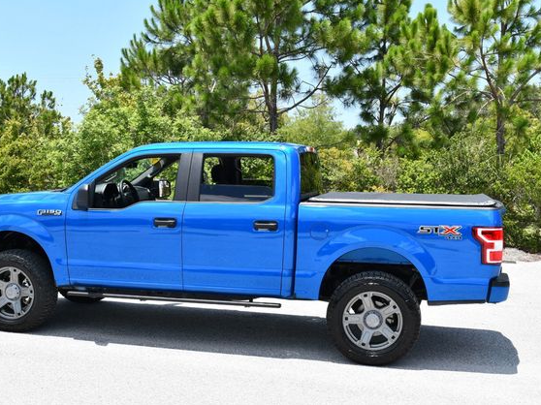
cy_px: 200
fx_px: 828
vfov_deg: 27.5
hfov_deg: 36.1
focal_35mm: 53
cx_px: 234
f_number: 8
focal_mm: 24
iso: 160
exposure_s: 1/250
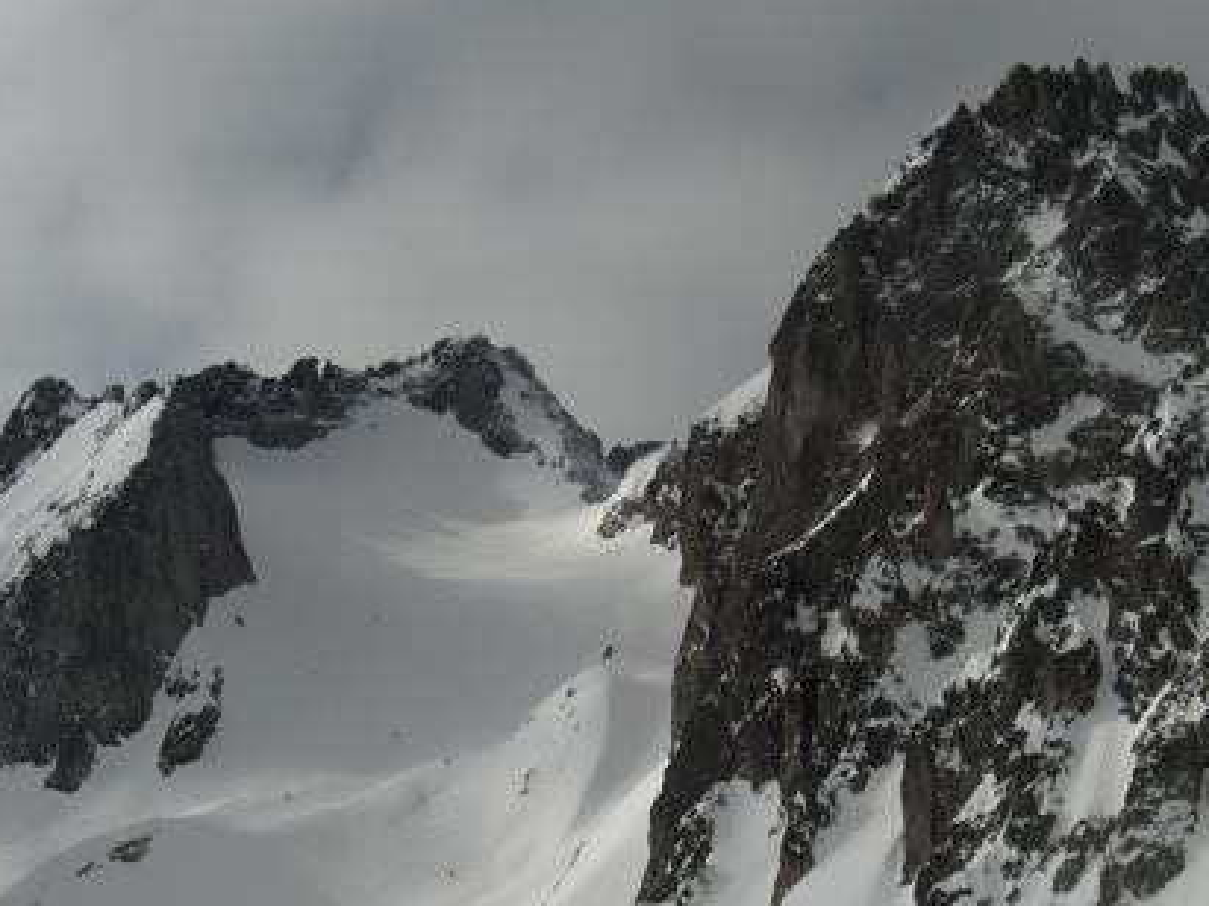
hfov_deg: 33.8
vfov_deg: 25.5
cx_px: 612
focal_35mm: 57
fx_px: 1990
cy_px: 629
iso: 50
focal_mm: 8
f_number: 4.8
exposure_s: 1/2083
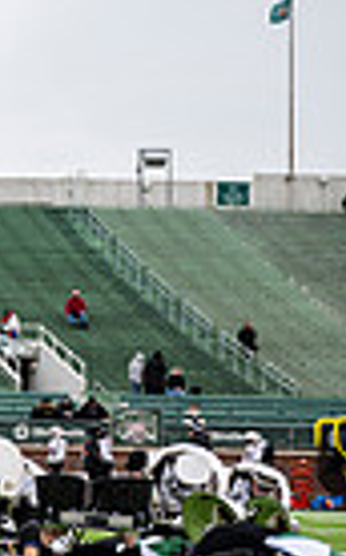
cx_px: -732
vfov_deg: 13.9
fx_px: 2268
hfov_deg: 7.5
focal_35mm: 150
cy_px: 445
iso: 100
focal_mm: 35
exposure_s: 1/500
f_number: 2.8
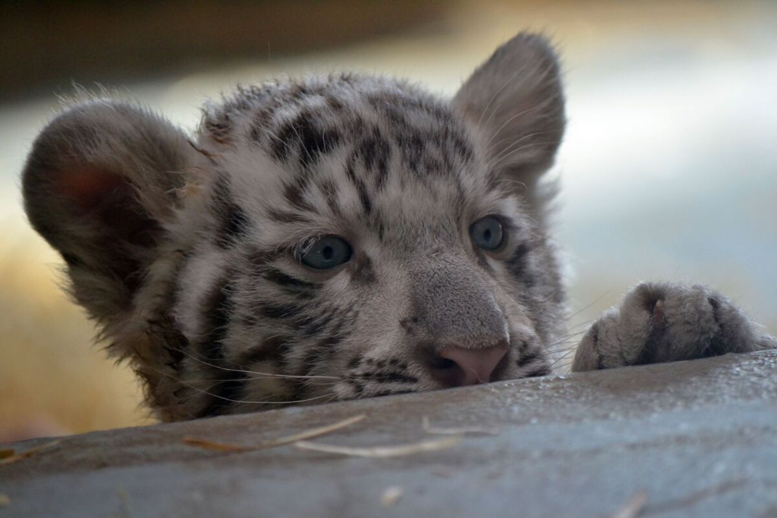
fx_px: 6151
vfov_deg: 4.8
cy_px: 259
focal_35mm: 285
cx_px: 388
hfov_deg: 7.2
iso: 1600
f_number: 5.6
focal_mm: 190
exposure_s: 1/200
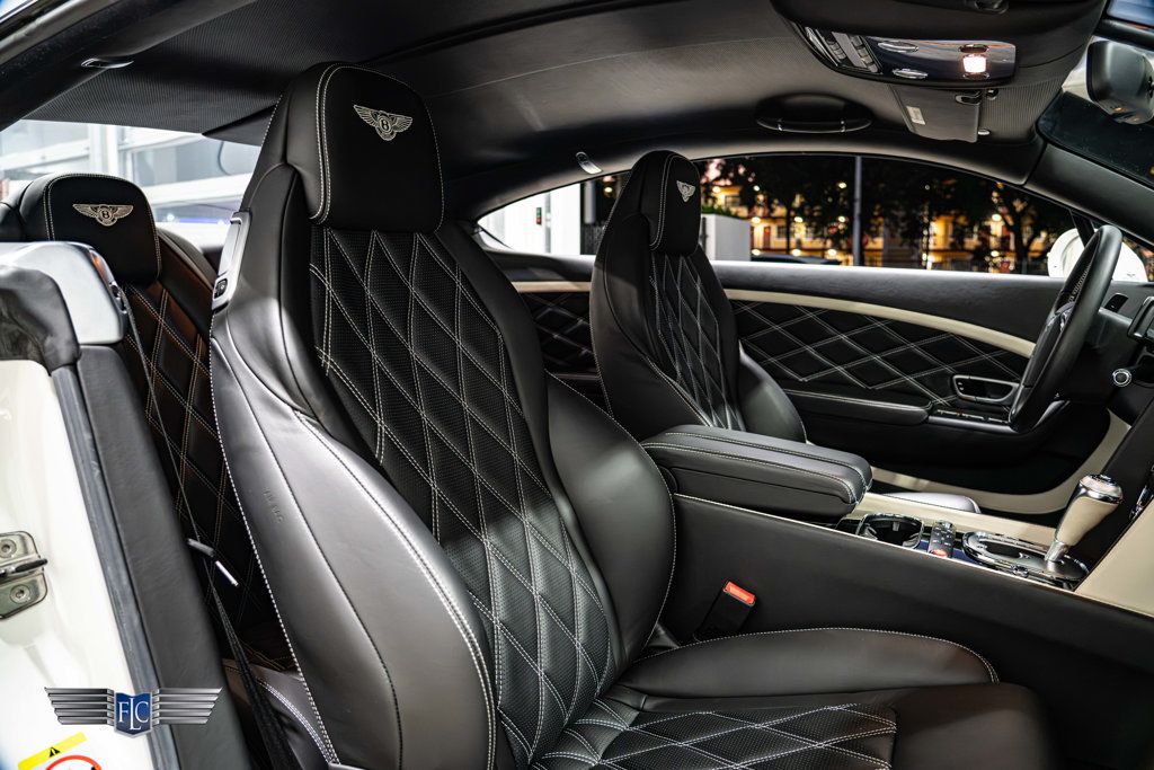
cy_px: 385
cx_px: 577
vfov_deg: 53.1
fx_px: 769
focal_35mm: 24
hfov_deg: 73.7
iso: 1600
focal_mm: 24
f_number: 4
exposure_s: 1/13
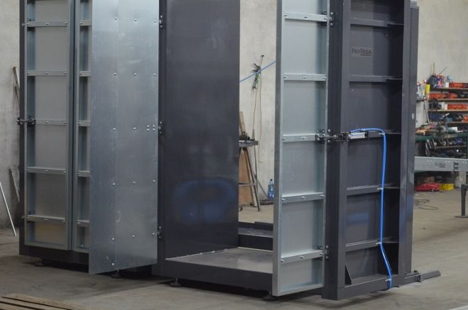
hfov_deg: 22.4
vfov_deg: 15.0
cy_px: 154
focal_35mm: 91
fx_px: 1181
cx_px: 278
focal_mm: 50
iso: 1250
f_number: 5
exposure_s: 1/30
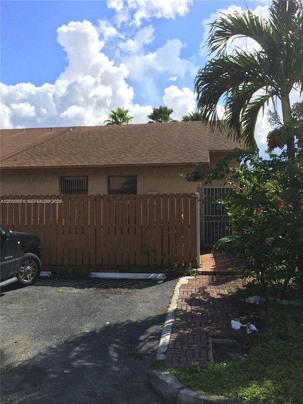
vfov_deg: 61.7
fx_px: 339
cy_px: 202
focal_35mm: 29
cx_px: 152
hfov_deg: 48.2
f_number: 2.2
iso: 32
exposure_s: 1/3165
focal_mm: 4.15
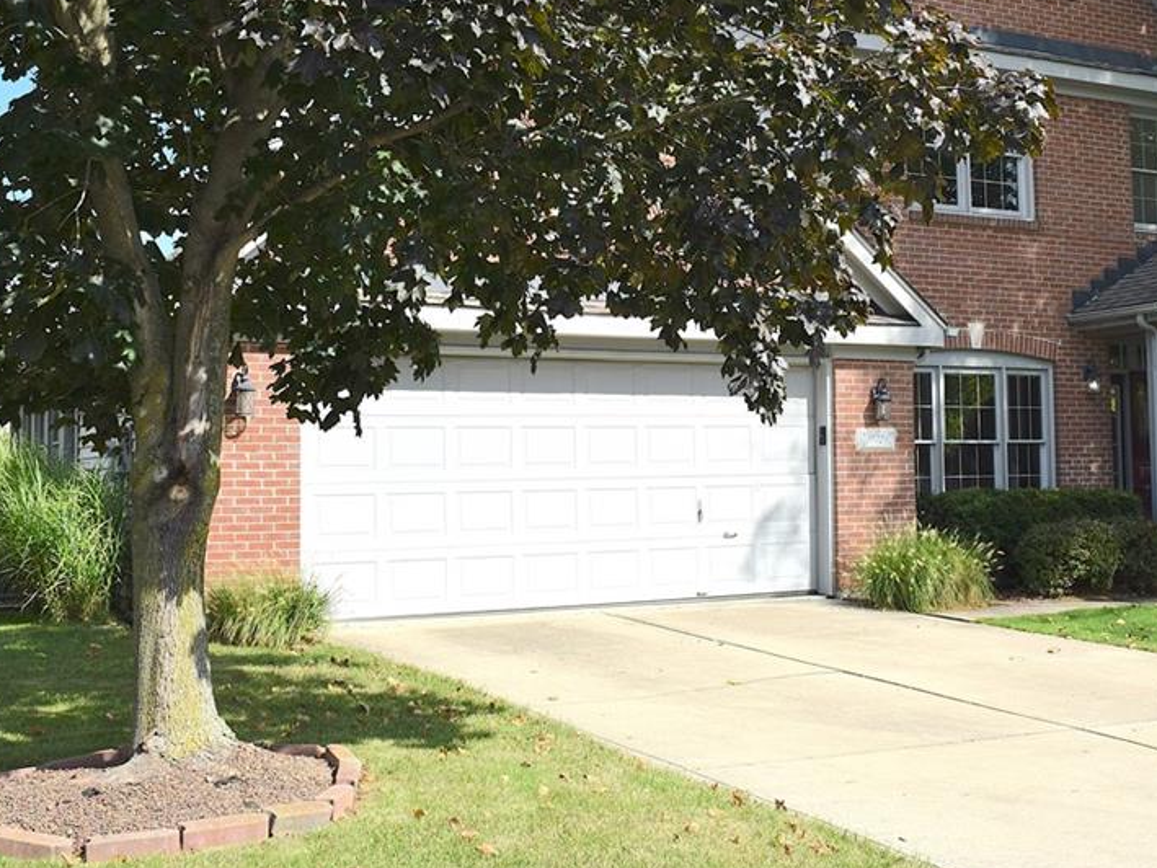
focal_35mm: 50
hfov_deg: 37.9
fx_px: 1671
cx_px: 734
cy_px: 348
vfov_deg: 29.0
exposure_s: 1/200
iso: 100
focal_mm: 24
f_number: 13
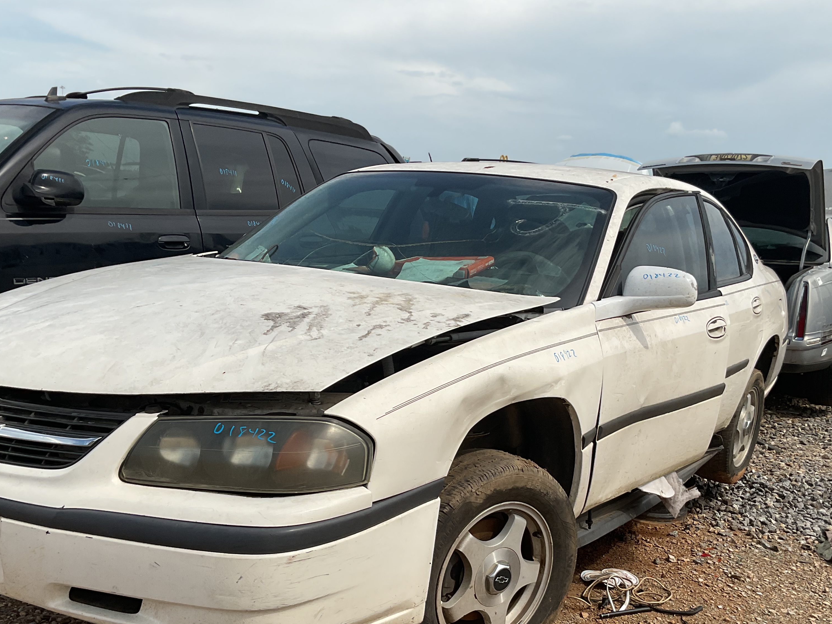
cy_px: 418
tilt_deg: -14.5
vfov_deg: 36.4
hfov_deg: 47.8
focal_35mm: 39
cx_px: 464
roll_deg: -3.6
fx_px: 937
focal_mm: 3
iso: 16
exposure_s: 1/2227
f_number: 1.8
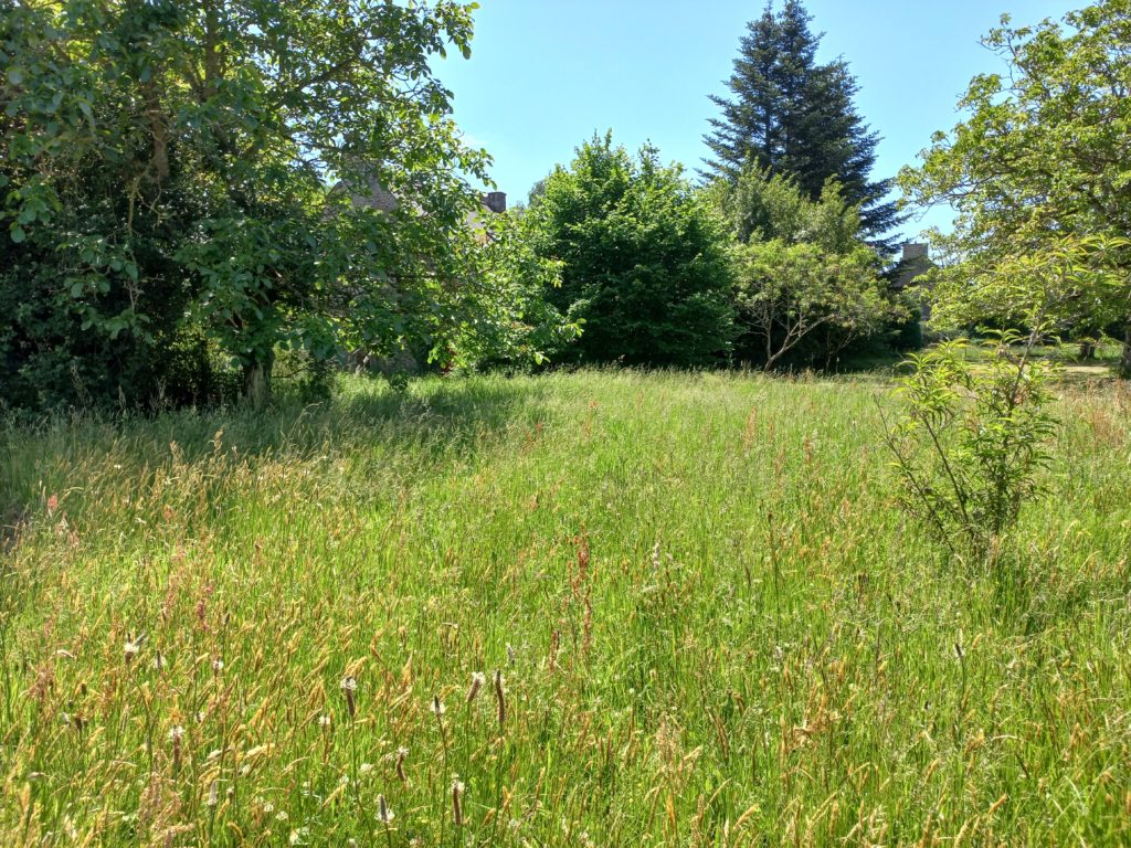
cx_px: 566
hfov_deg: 69.4
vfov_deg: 54.9
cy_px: 424
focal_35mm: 25
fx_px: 817
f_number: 1.8
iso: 25
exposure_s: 1/290
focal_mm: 4.6
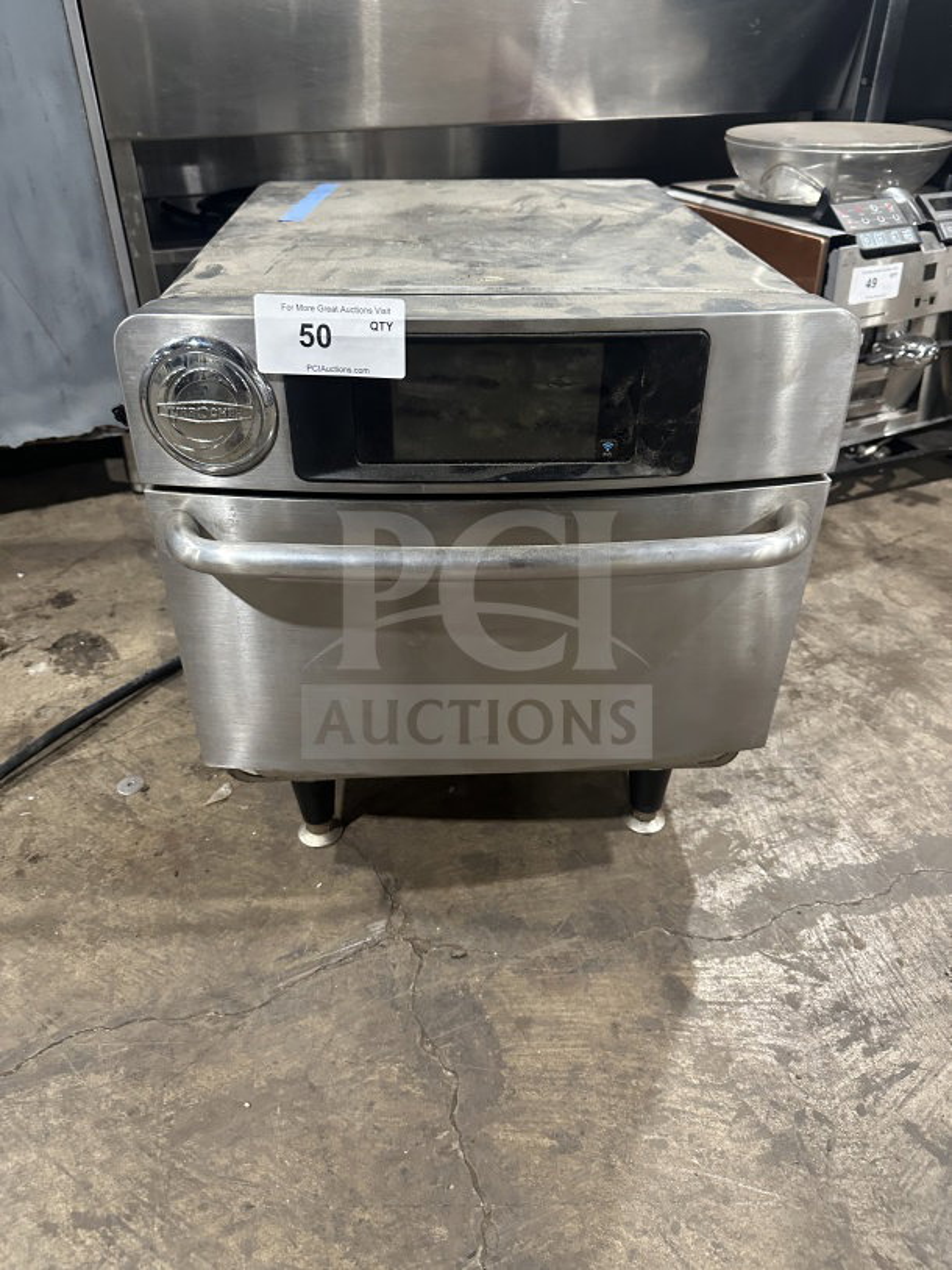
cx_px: 476
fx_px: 880
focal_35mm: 24
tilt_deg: -28.8
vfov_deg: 71.6
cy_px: 635
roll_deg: +2.1
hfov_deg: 56.8
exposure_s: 1/60
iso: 400
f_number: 1.78
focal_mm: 6.86
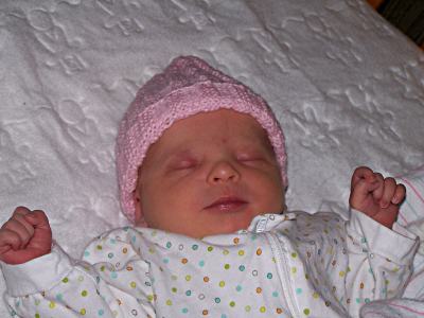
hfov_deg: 23.8
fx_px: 1004
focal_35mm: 82
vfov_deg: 18.0
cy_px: 159
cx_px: 212
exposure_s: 1/90
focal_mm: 13.7
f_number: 3.2
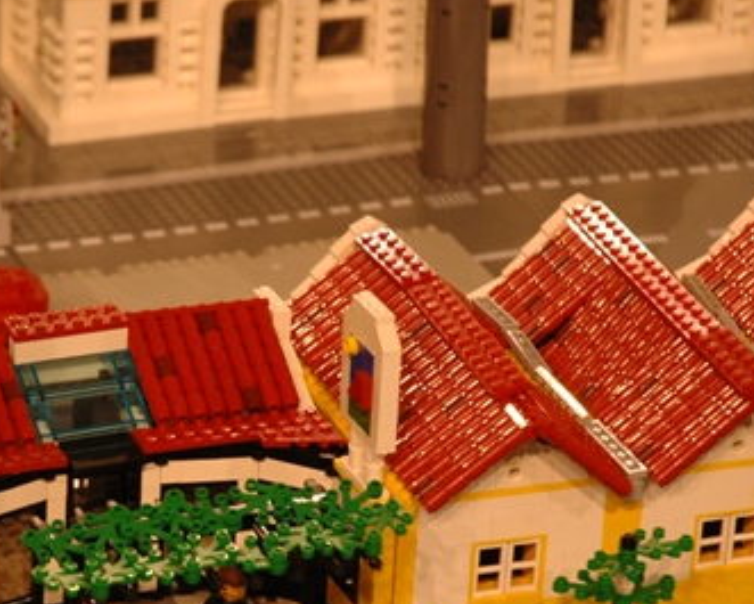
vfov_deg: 6.5
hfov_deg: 8.1
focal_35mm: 238
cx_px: 114
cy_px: 460
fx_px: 5313
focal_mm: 70
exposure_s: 1/60
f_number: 4.5
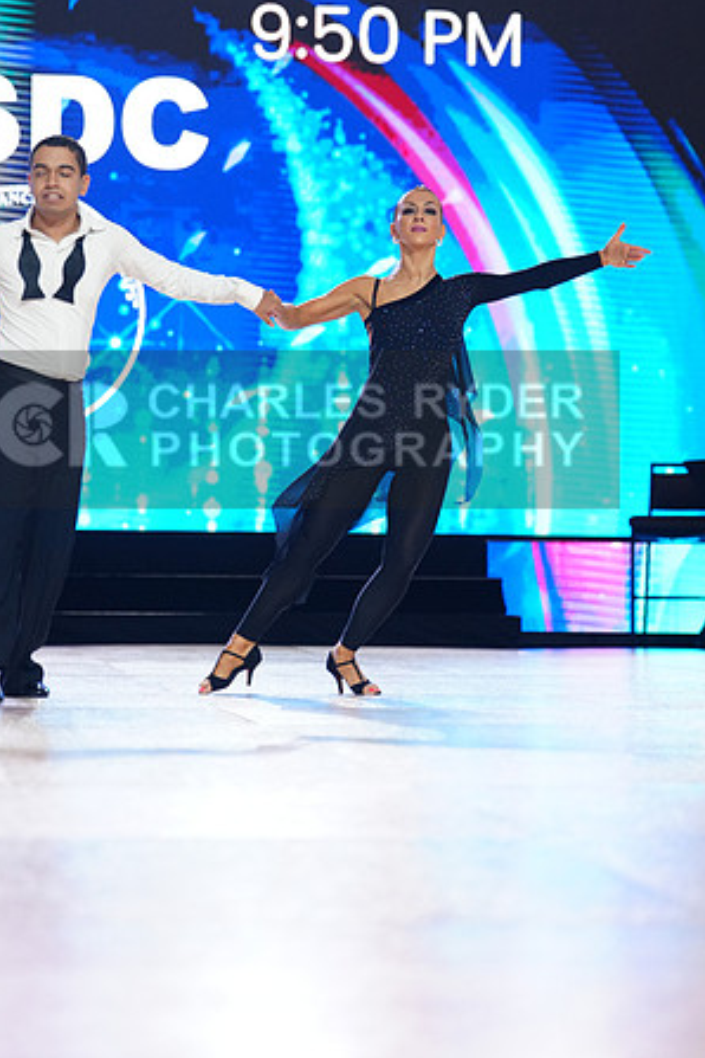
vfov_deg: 18.1
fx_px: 3319
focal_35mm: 113
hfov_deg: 12.1
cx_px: 295
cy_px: 431
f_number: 2.8
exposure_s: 1/500
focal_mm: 87
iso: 2000
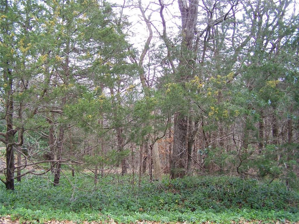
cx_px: 150
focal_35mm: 38
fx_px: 328
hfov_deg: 49.0
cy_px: 112
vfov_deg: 37.7
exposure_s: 1/160
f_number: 2.8
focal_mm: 6.3
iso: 160
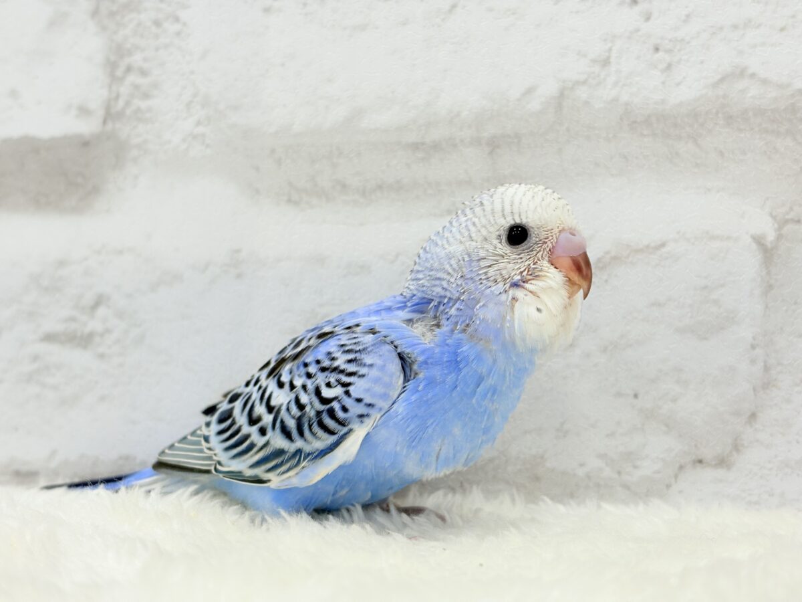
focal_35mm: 52
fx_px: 1205
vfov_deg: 28.0
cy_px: 301
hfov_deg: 36.8
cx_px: 401
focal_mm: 5.96
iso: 64
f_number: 1.6
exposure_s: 1/100
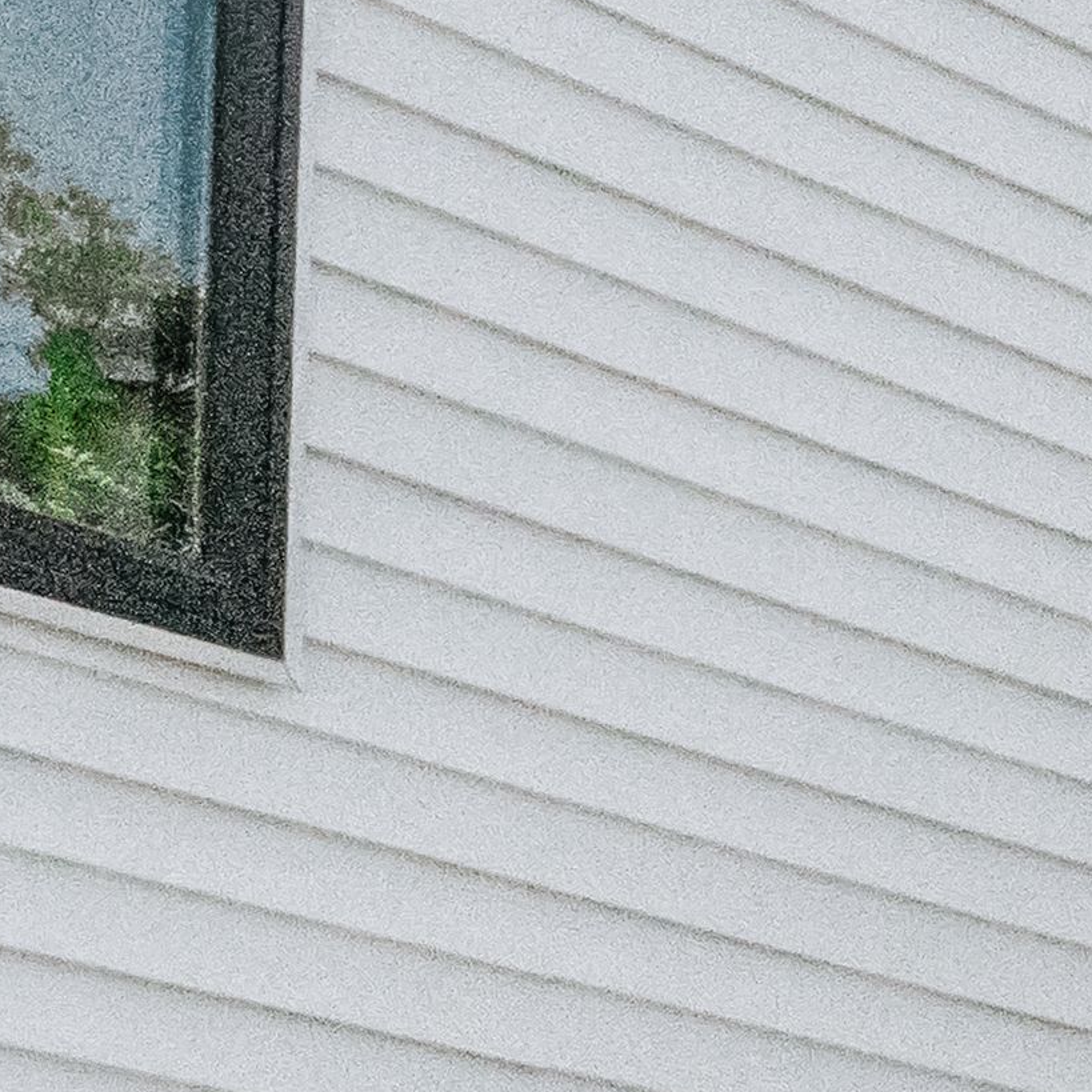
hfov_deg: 6.1
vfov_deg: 10.8
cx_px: 5663
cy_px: 2127
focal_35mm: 148
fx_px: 5282
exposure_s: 1/3200
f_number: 11
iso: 3200
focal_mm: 15
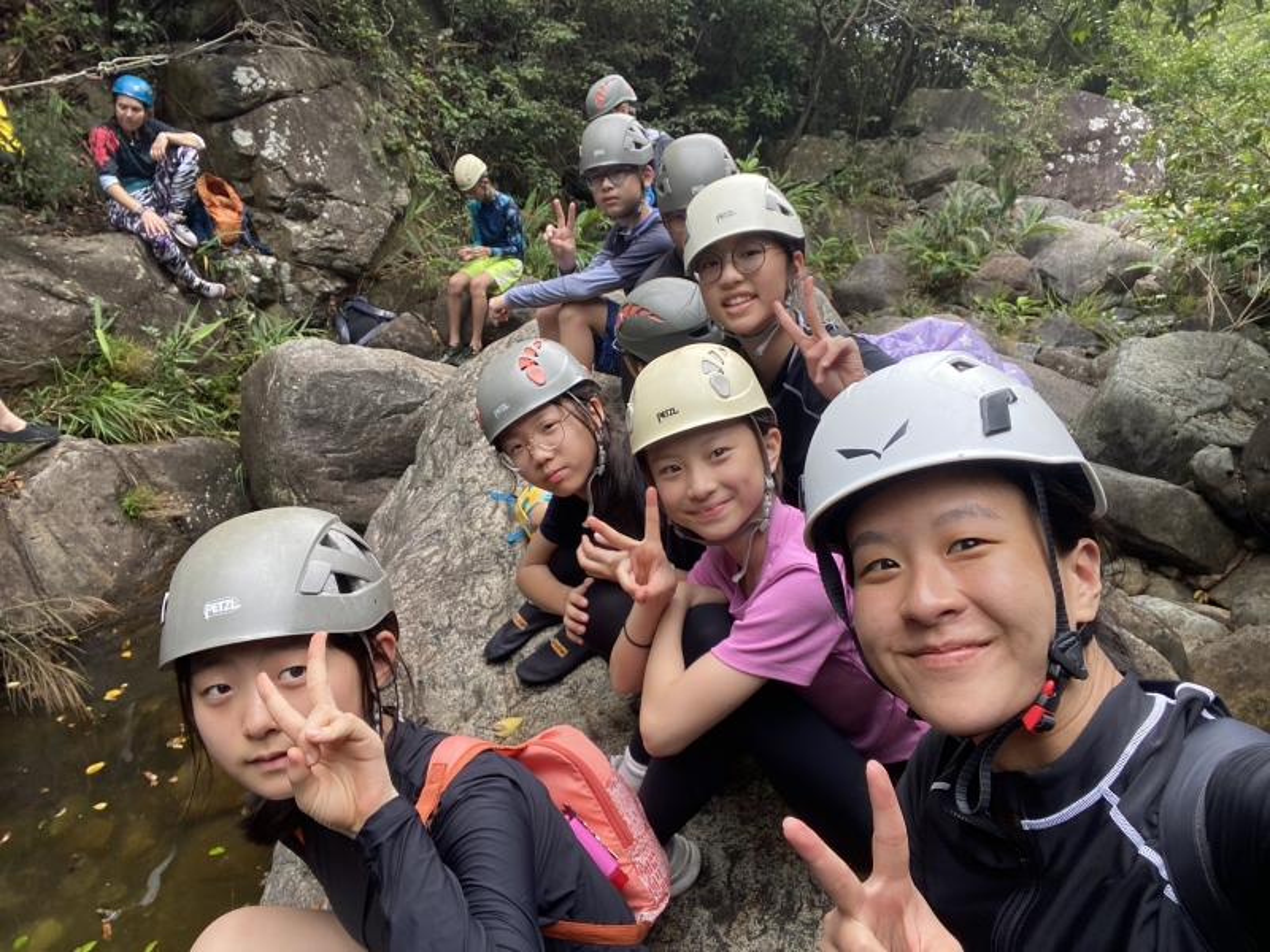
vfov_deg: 58.9
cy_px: 476
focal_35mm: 23
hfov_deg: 73.9
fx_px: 844
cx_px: 635
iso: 25
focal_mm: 2.71
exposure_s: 1/122
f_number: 2.2
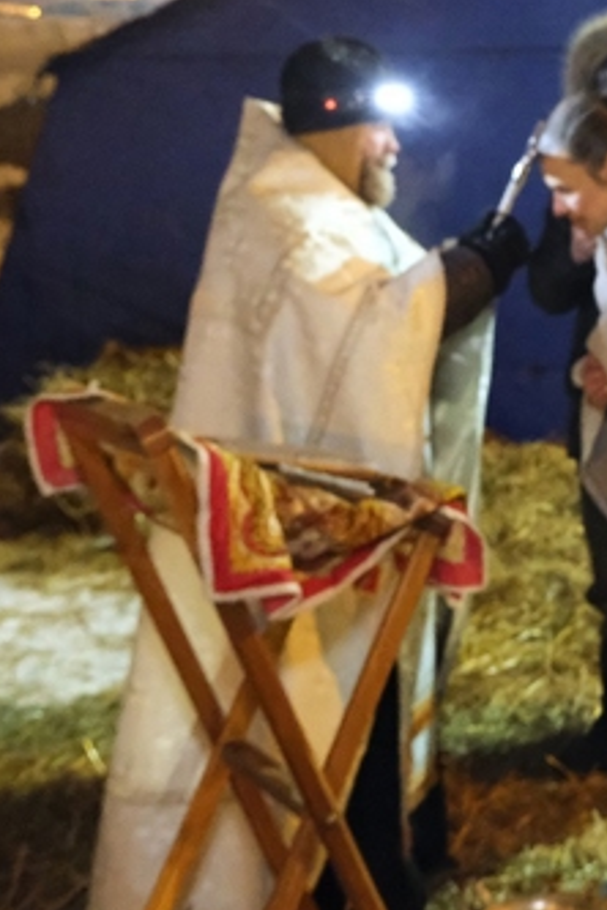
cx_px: 656
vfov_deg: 36.4
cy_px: 279
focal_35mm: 54
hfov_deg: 23.6
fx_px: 1366
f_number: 4
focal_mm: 16
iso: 12800
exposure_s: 1/60
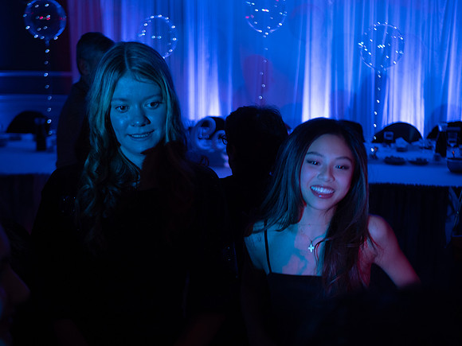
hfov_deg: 38.2
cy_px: 173
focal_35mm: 50
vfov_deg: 29.1
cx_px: 231
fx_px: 667
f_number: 1.7
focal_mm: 25
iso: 800
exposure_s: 1/160
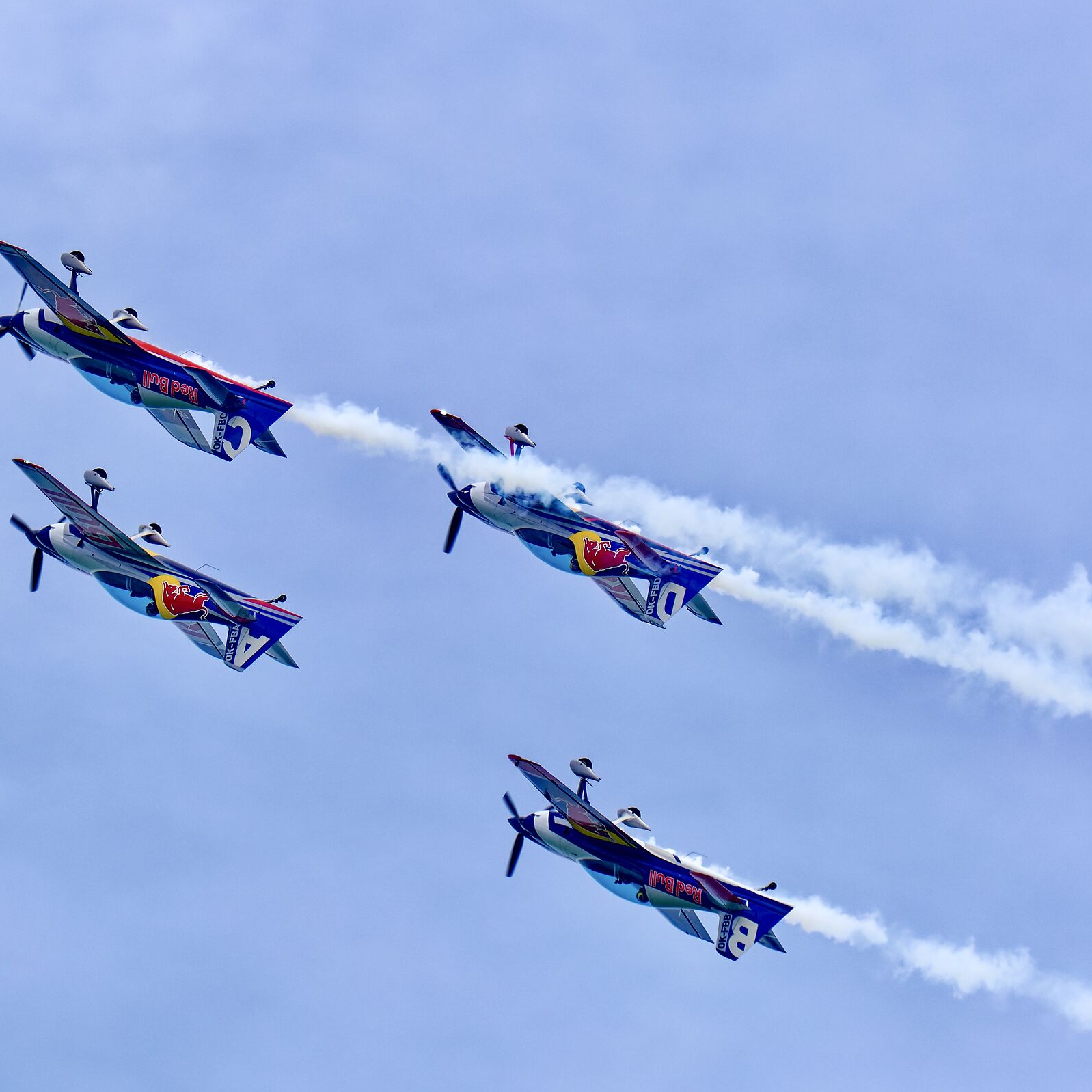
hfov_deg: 4.6
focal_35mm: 383
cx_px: 520
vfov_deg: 4.6
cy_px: 546
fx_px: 13669
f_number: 7.1
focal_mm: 200
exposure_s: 1/2000
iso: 800
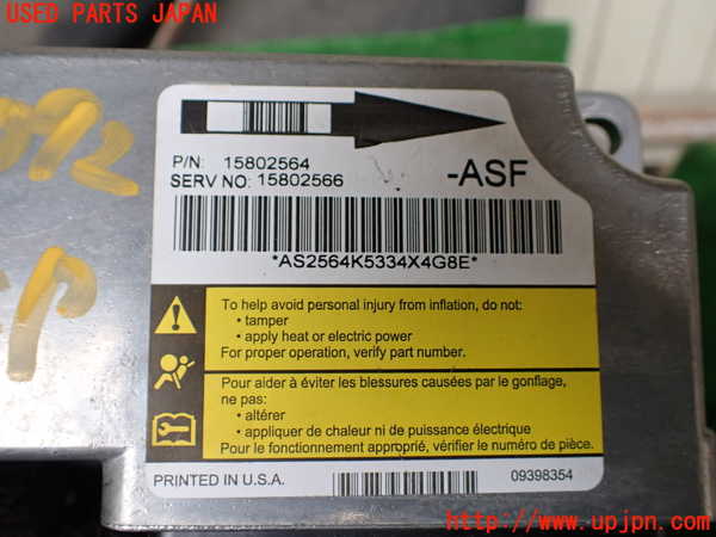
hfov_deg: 60.0
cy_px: 268
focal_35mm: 30
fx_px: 621
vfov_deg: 46.8
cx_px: 358
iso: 250
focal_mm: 5.4
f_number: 2.3
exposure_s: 1/125
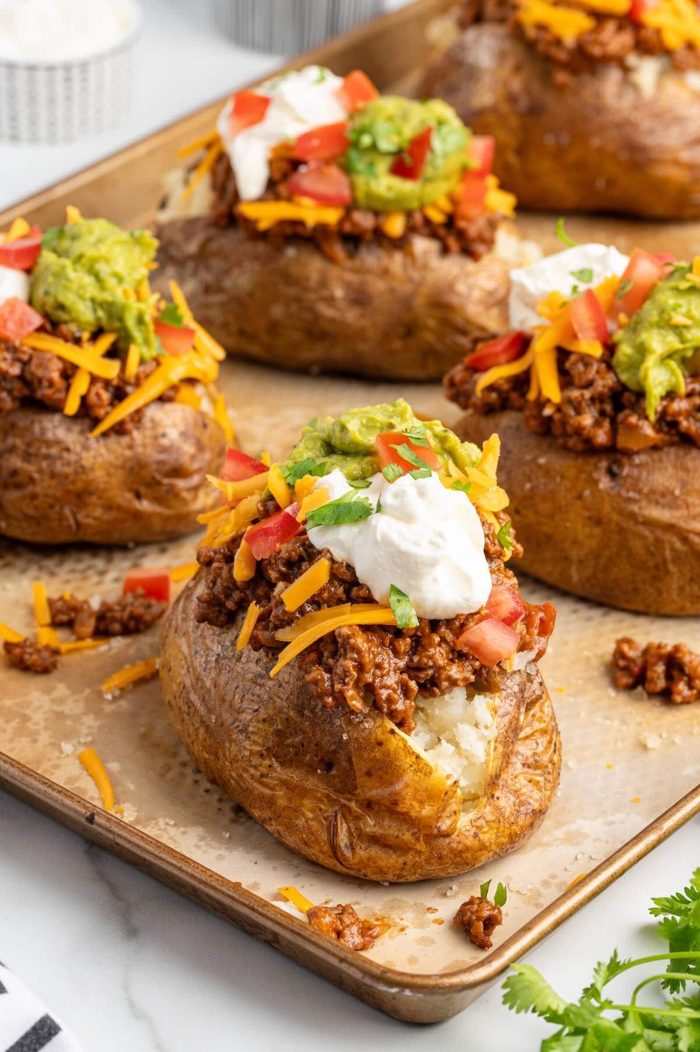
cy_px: 526
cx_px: 350
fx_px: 3067
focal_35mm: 105
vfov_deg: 19.5
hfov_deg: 13.0
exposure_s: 1/200
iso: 125
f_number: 11
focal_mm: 105
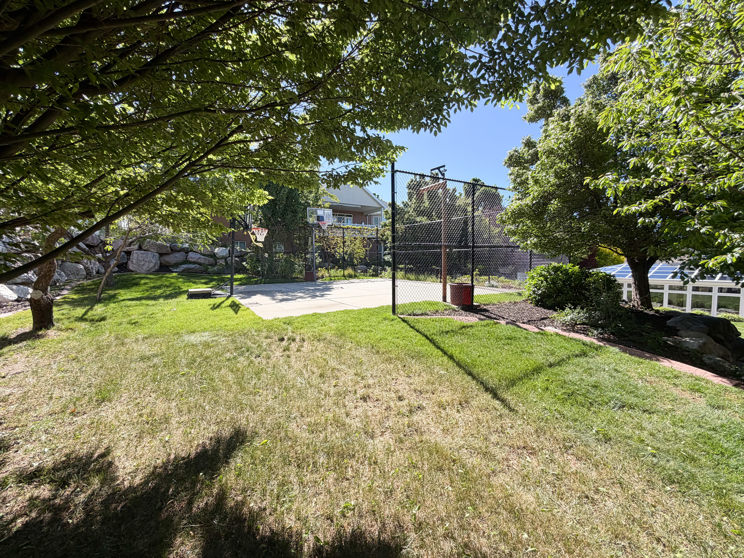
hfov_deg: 102.1
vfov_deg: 85.7
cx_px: 372
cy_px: 279
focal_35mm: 14
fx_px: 301
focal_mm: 2.22
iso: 40
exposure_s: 1/500
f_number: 2.2
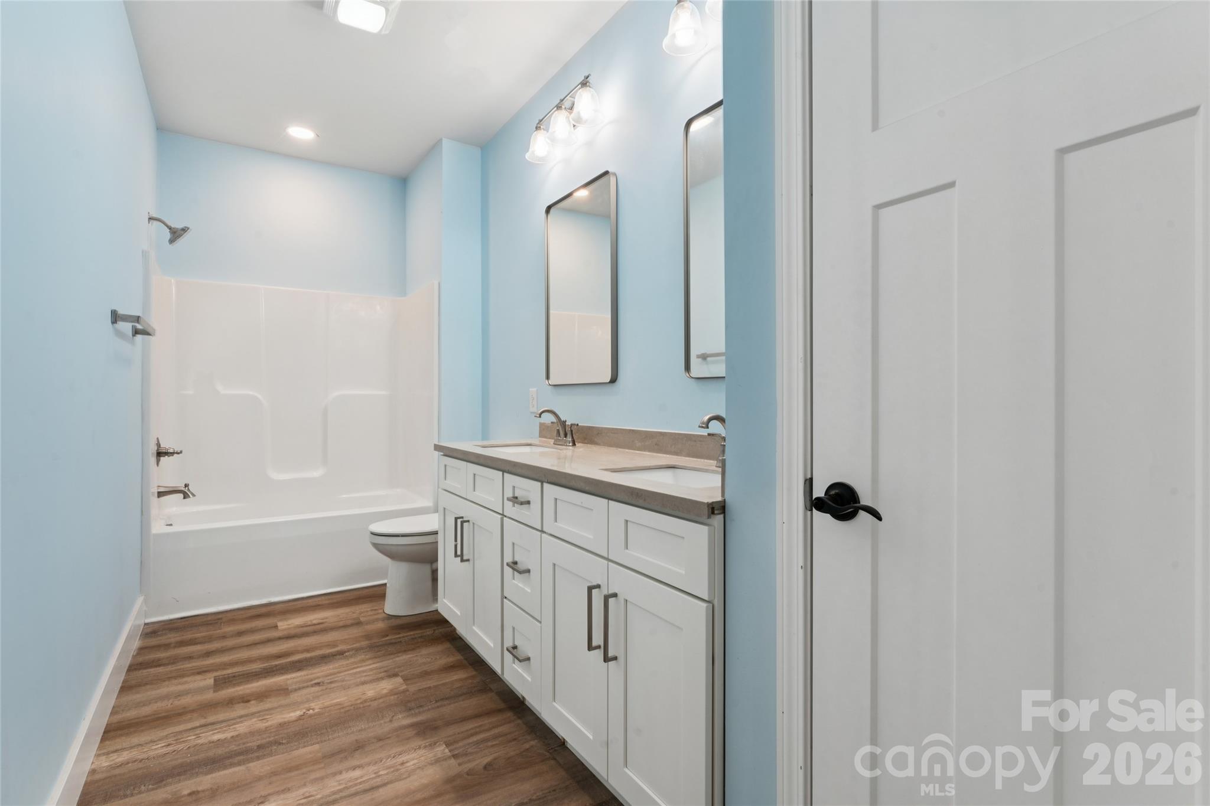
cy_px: 403
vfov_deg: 71.1
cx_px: 605
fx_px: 565
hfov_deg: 94.0
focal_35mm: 17
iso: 100
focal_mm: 16.8
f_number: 13
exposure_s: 1/3.33
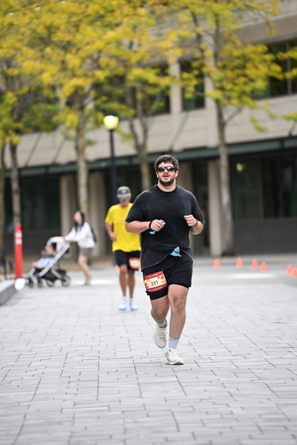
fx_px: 2623
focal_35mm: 212
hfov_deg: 6.5
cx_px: 153
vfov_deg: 9.7
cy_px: 217
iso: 640
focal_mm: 200
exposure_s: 1/2000
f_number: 2.8
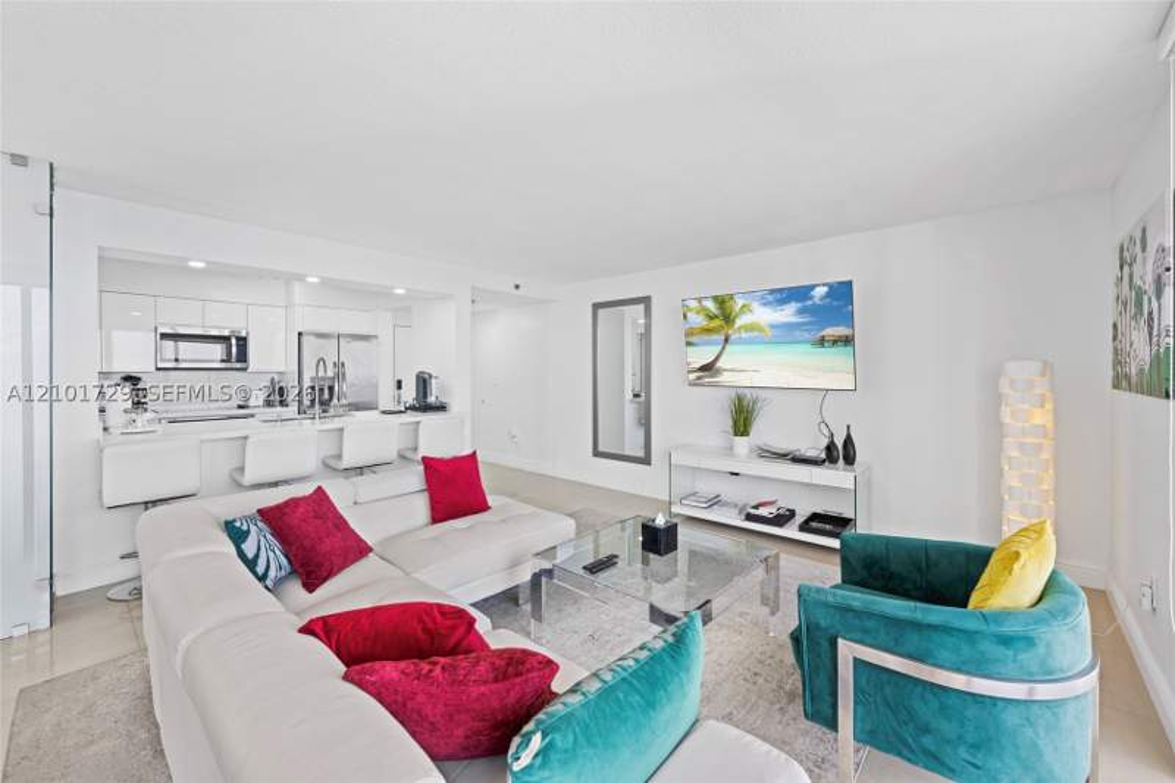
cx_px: 588
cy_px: 392
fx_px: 457
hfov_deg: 104.3
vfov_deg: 81.2
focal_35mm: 14
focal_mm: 14
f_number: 8
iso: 64
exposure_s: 1/2
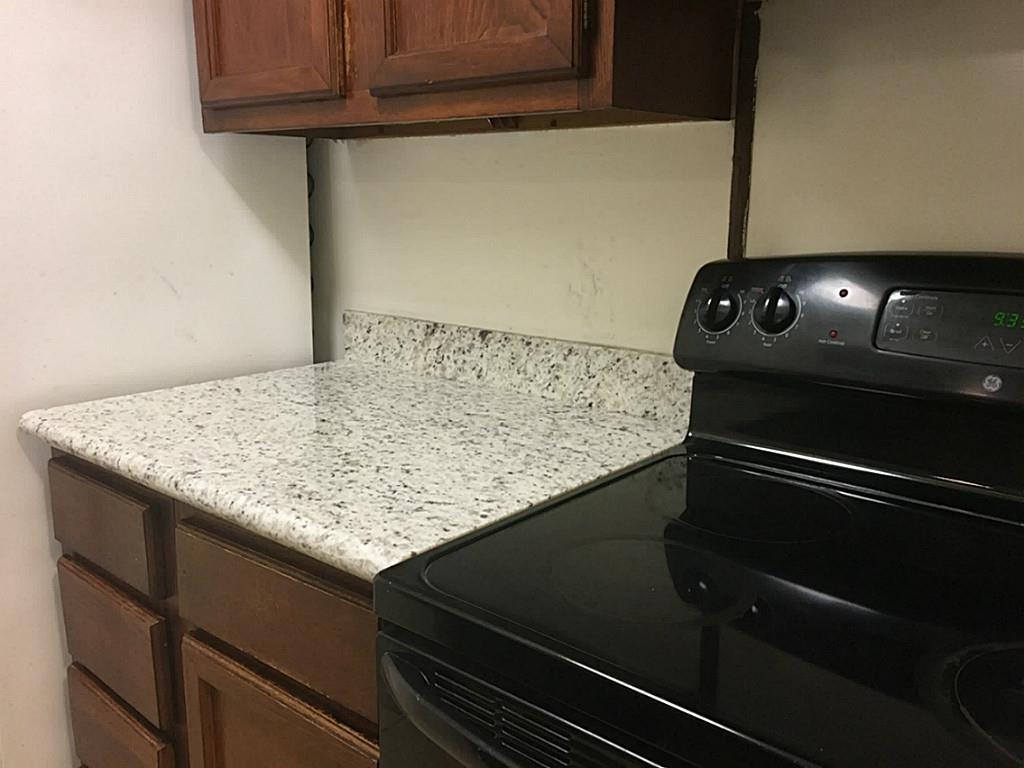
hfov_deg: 61.7
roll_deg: -1.0
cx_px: 512
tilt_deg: -12.3
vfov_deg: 48.2
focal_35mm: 29
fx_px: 858
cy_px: 384
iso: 160
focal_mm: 4.15
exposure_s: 1/30
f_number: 2.2
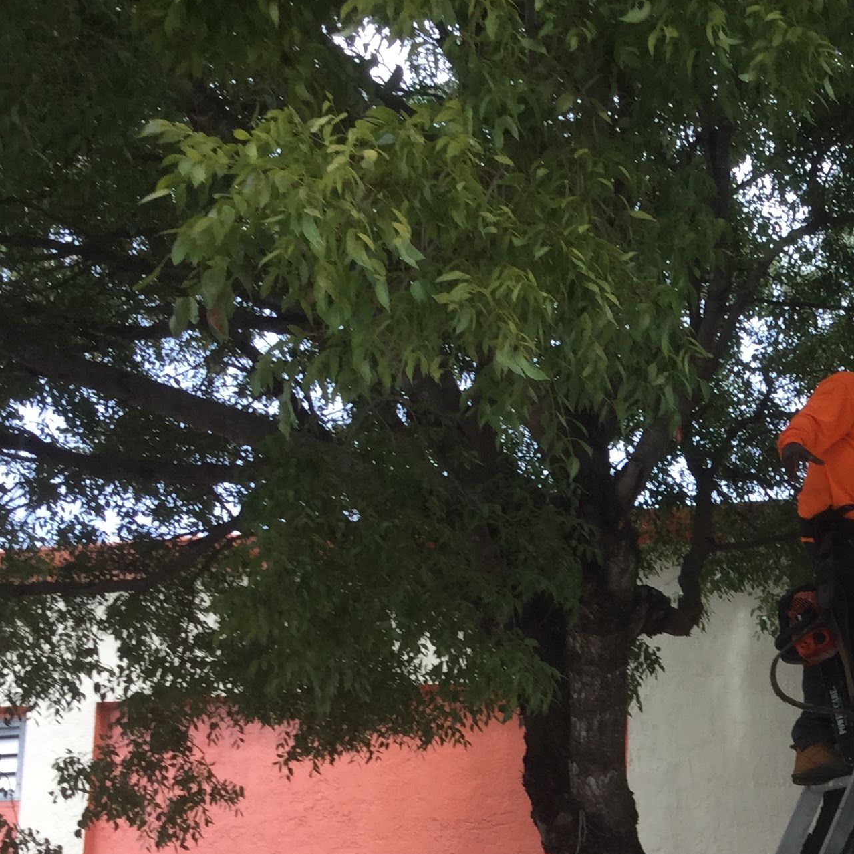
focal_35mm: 70
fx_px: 1954
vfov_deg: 24.2
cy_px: 720
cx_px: 897
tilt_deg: +11.9
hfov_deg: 23.4
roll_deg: -0.1
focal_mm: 3.3
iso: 25
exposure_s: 1/194
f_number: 2.4
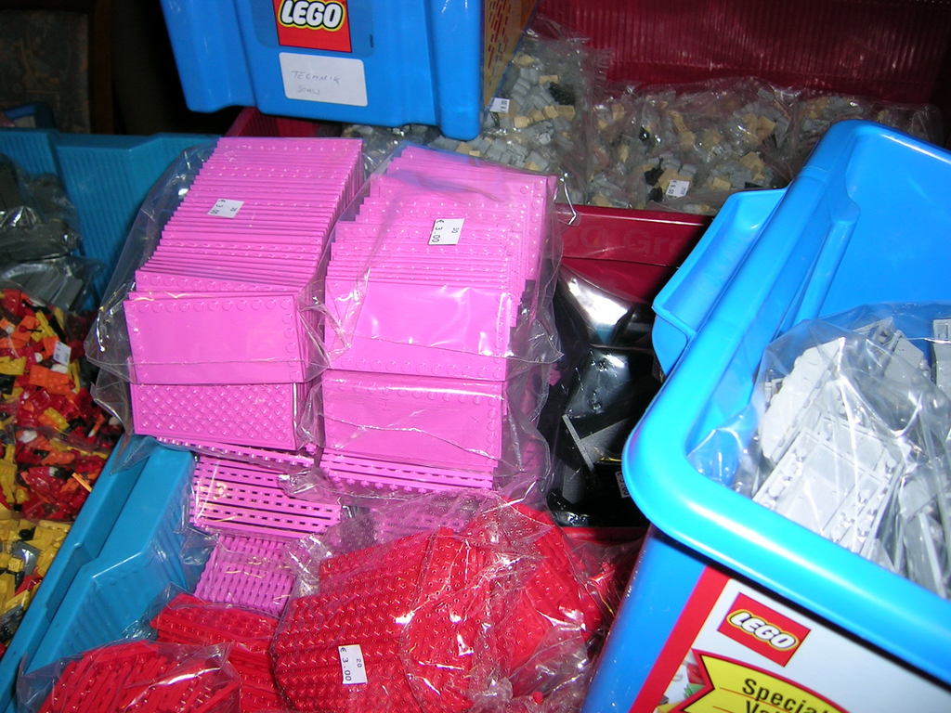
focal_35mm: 35
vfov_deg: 40.7
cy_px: 356
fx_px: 962
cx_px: 476
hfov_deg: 52.6
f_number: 2.8
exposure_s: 1/60.1
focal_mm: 5.4
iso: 50
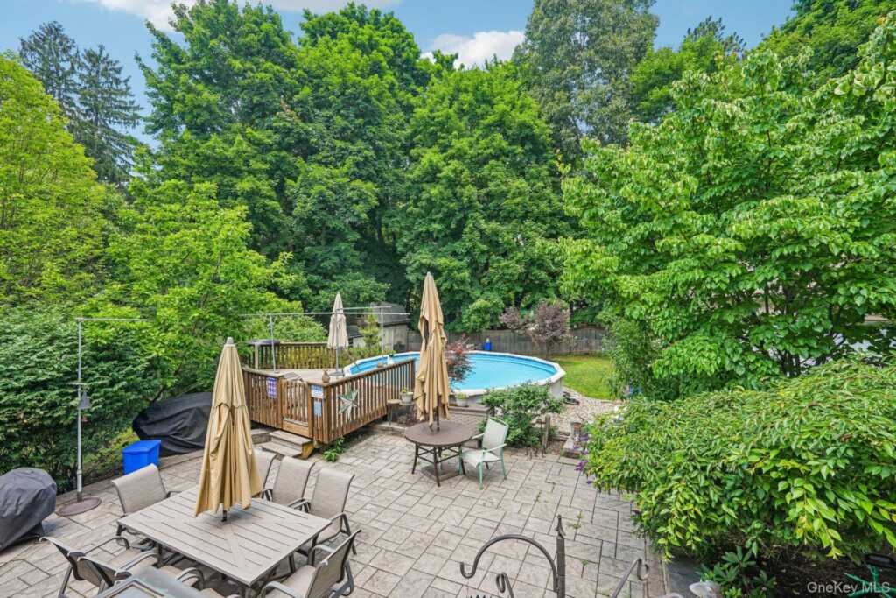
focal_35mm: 16
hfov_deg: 96.7
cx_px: 448
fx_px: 398
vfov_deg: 73.8
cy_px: 299
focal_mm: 16
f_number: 9
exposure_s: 1/30
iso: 125
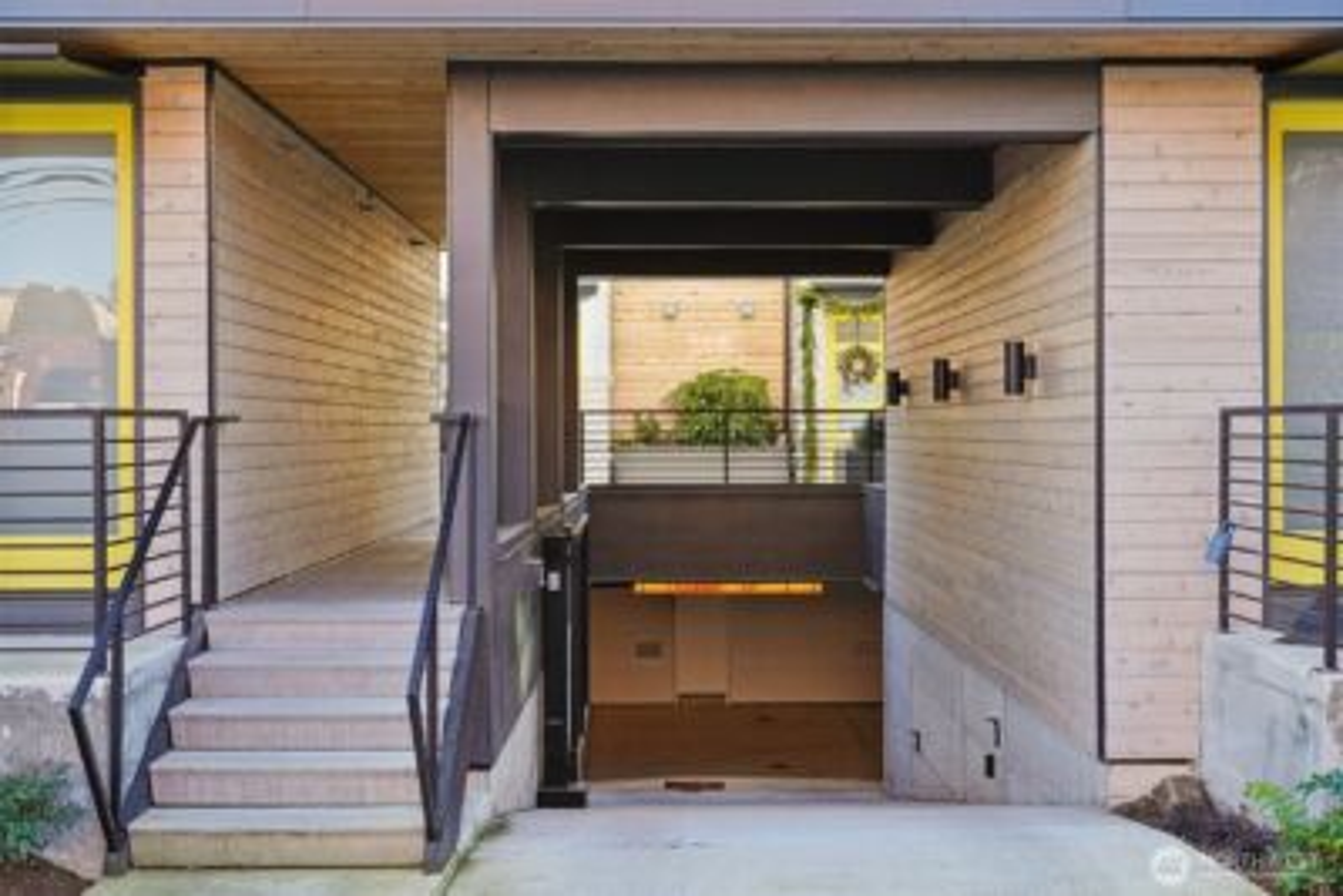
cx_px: 672
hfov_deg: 46.4
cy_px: 448
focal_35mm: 42
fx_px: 1567
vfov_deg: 31.9
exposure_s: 1/90
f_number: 8
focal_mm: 28
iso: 400
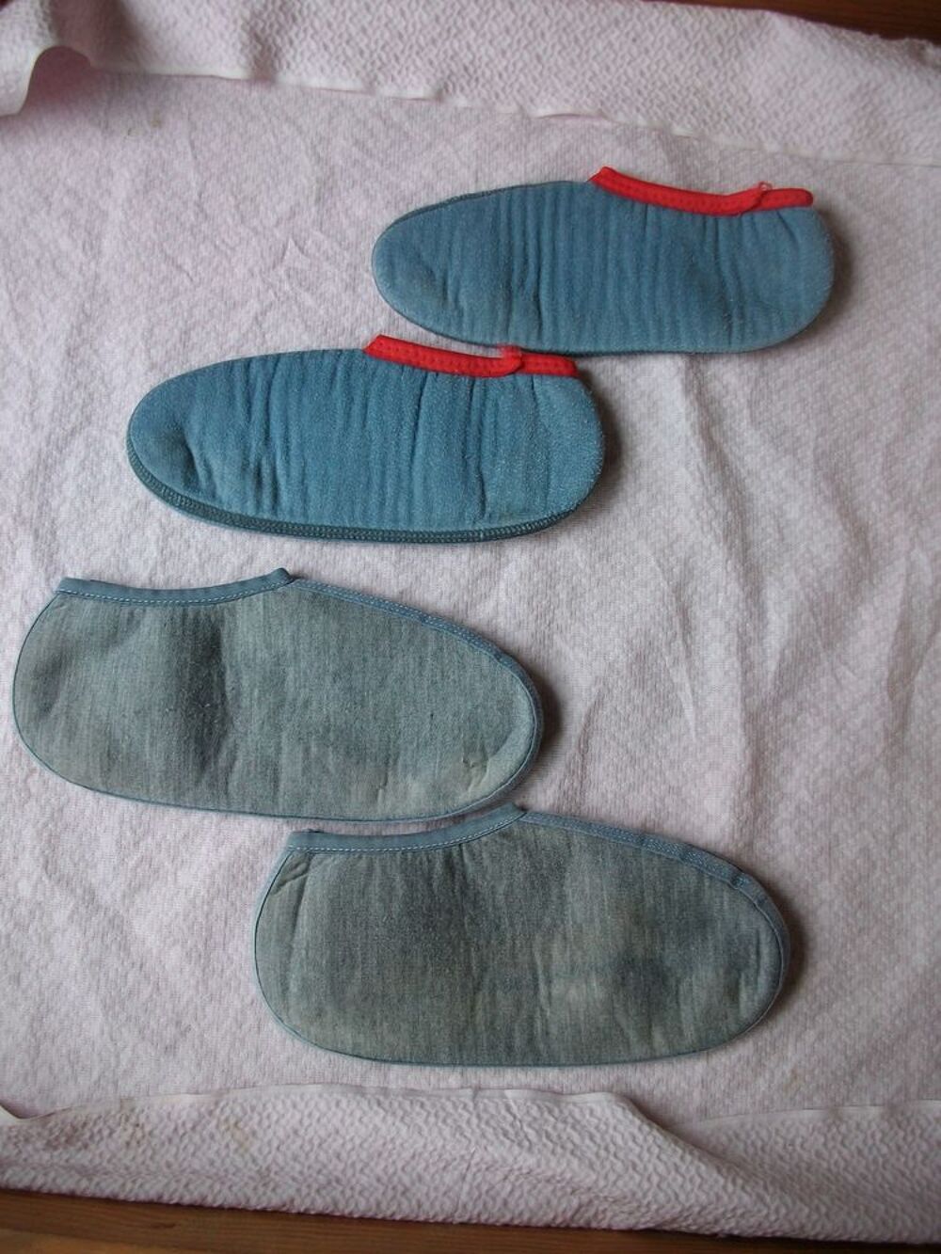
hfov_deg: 44.2
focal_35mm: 32
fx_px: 1160
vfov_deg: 56.8
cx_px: 470
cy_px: 627
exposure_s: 1/48.9
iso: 80
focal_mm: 5.7
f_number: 2.9
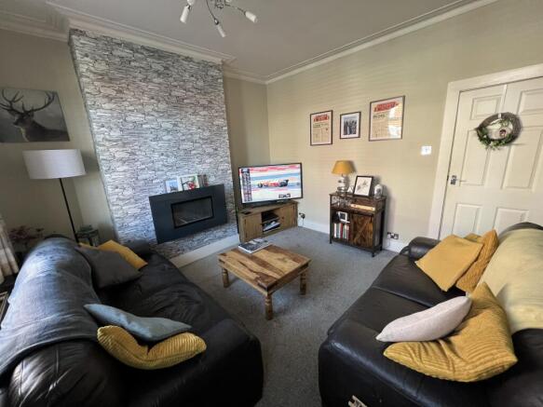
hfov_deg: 106.2
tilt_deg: -14.2
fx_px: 204
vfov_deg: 89.9
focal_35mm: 13
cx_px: 272
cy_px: 204
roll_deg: +3.5
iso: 200
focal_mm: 1.57
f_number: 1.8
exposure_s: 1/50
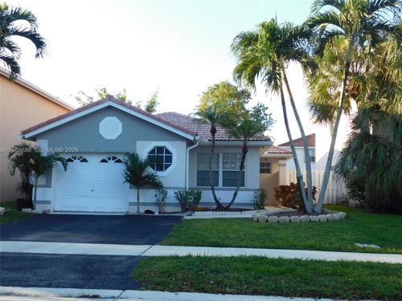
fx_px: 418
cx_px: 201
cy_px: 150
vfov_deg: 39.7
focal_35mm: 36
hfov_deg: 51.4
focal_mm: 6.3
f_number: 3.5
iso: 125
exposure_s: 1/250
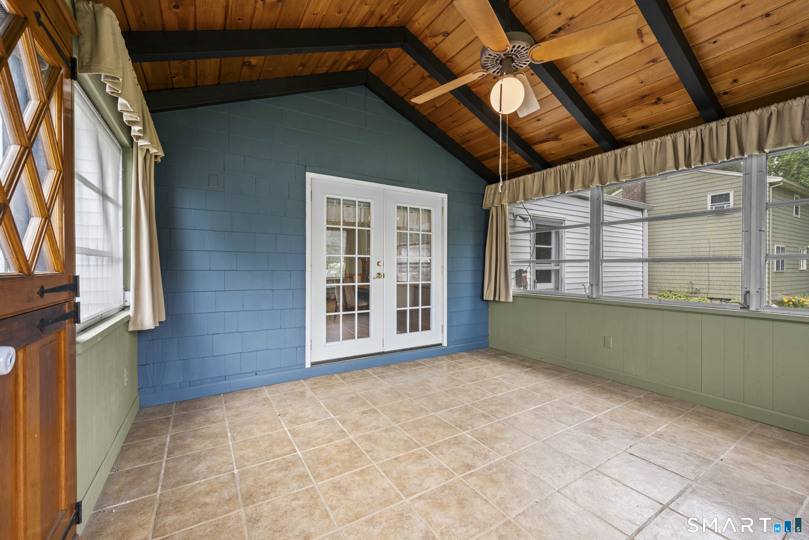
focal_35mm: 14
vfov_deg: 79.2
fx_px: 326
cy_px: 270
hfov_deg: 102.3
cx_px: 404
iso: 320
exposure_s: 1/8
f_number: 9
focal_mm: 14.5
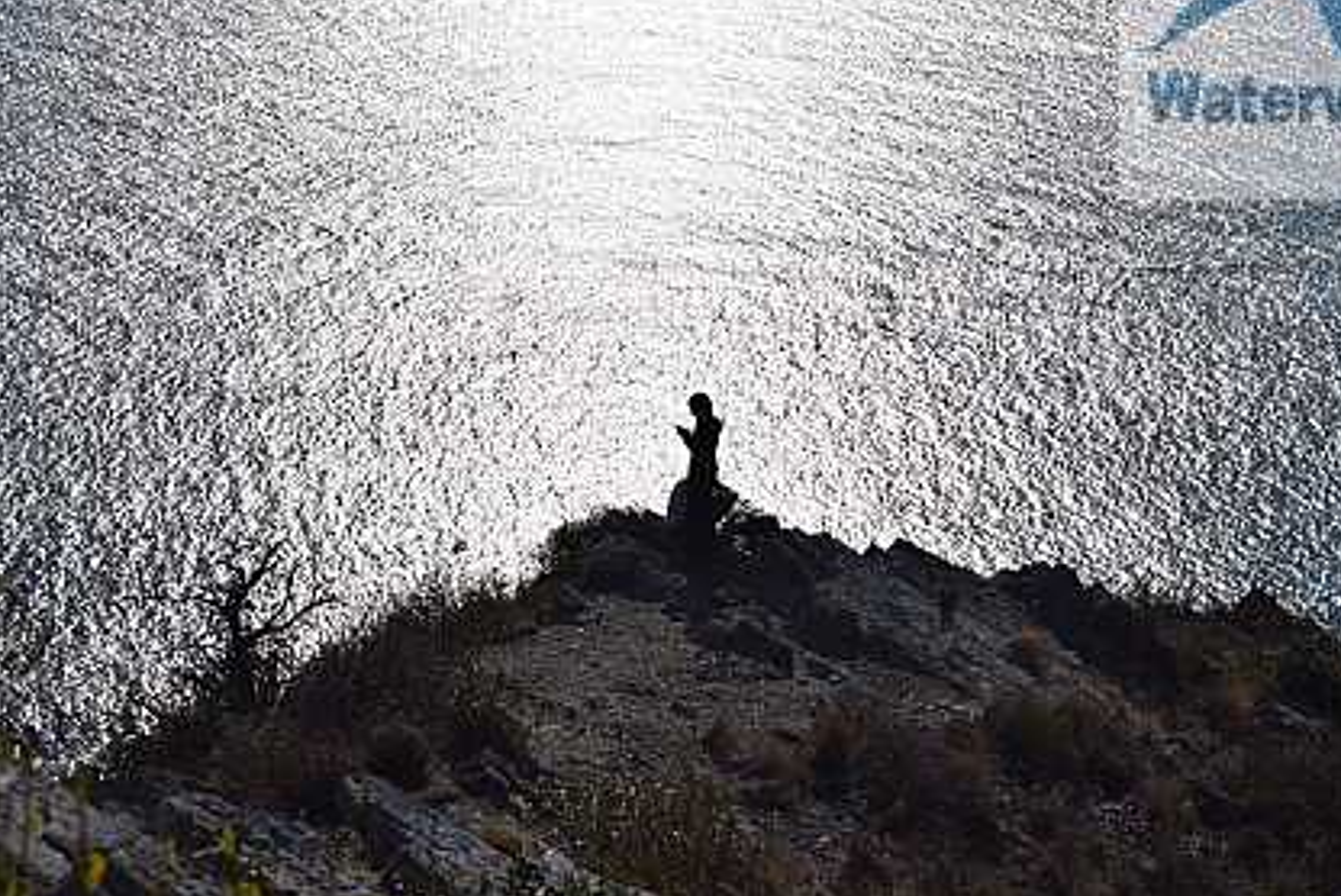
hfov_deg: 20.1
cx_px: 764
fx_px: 3788
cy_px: 403
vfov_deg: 13.5
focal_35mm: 102
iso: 200
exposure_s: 1/2500
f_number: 10
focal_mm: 55
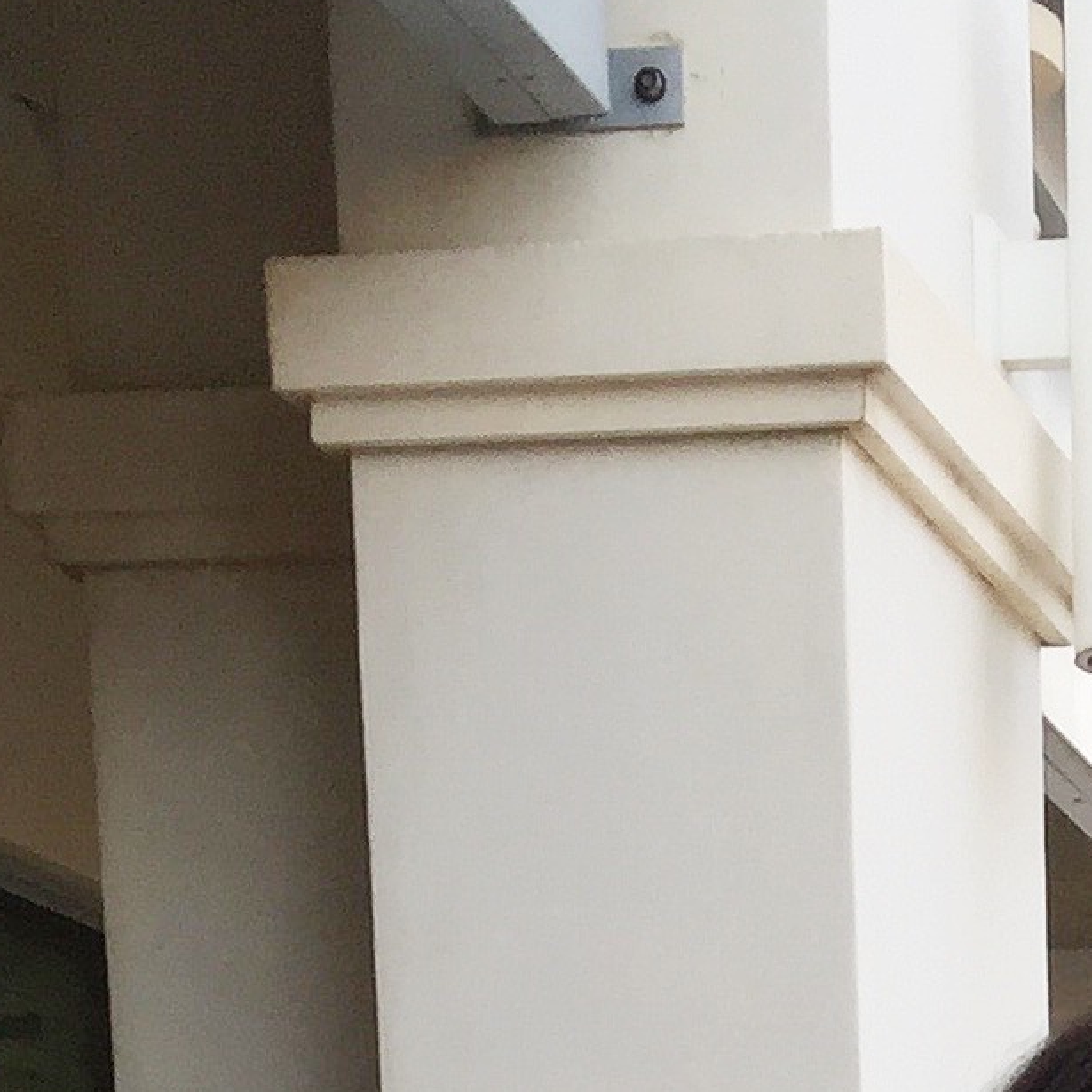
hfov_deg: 12.5
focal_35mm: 136
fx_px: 4854
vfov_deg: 10.5
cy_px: 2846
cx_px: 1357
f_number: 2.2
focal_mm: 4.15
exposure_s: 1/120
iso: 32
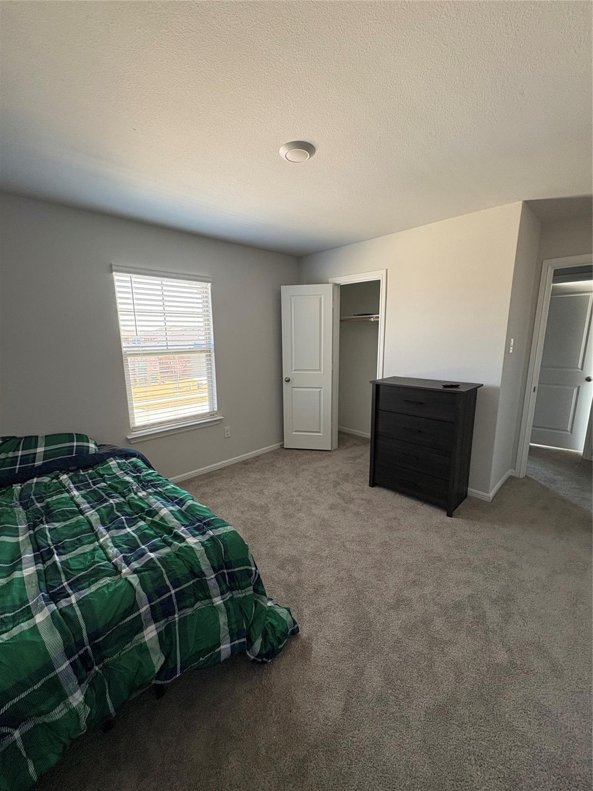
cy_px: 396
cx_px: 296
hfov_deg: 85.7
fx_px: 320
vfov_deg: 102.1
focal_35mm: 14
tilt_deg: -10.5
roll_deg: -0.1
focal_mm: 2.22
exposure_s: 1/64
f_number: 2.2
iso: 200
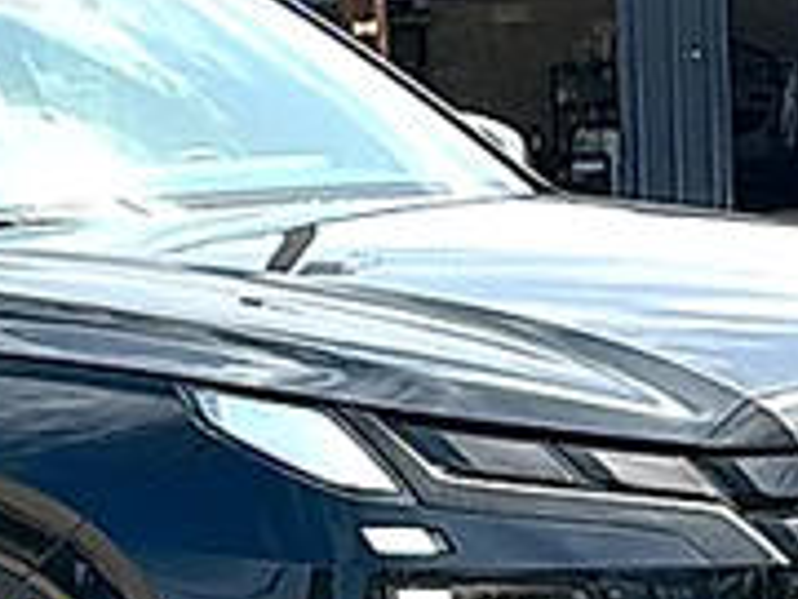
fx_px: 3412
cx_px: -75
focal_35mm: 148
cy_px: 481
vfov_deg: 10.0
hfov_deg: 13.1
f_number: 1.78
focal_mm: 6.86
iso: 80
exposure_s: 1/4219
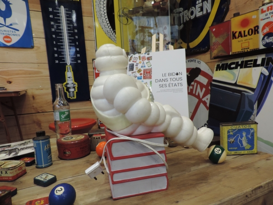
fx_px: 189
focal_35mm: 24
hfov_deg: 71.6
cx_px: 136
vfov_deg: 56.8
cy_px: 102
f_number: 3
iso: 280
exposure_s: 1/30
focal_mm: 4.3
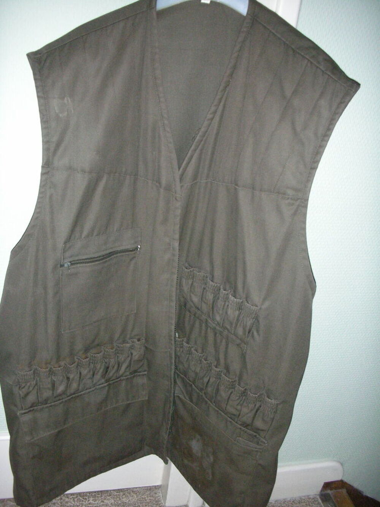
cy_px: 254
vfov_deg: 52.6
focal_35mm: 35
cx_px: 190
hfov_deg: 40.7
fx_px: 512
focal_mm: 5.8
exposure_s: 1/60.1
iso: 400
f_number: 3
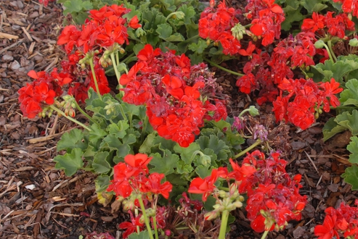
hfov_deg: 18.6
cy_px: 101
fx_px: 1086
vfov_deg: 12.6
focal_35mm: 109
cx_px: 264
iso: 400
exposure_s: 1/125
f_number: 5.6
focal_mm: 35
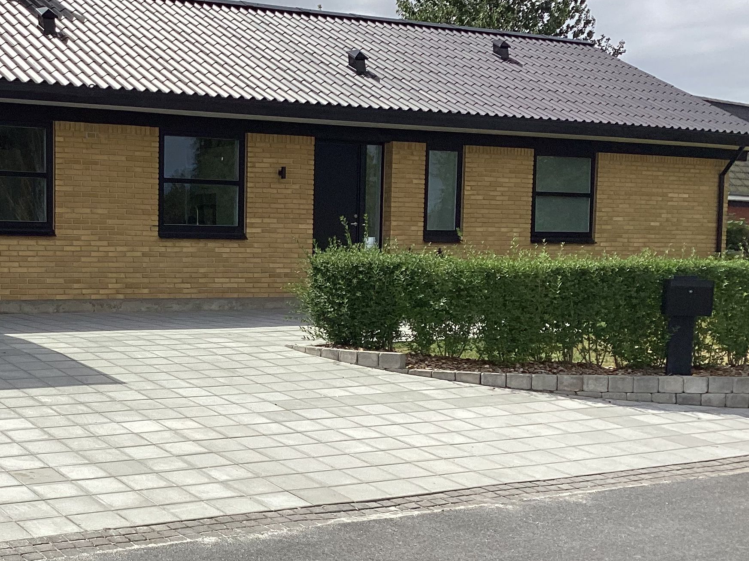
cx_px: 158
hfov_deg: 32.4
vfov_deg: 25.1
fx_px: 1255
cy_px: 364
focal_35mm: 58
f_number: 2.4
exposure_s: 1/1894
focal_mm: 3.3
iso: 25
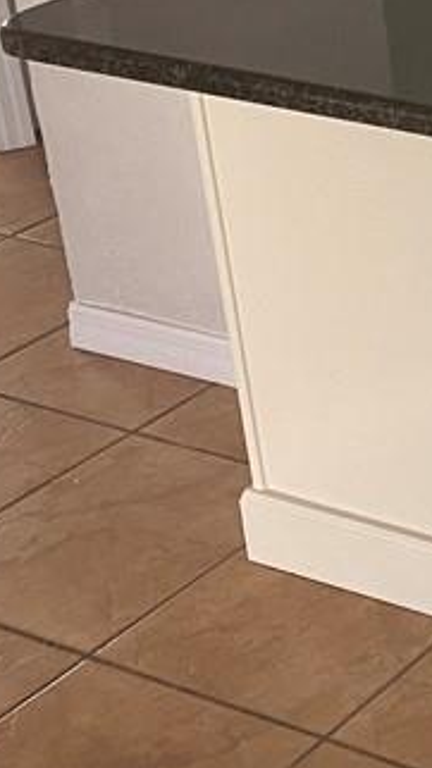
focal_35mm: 90
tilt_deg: -17.3
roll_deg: +0.8
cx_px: 1150
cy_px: -88
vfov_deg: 22.3
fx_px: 1834
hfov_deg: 10.7
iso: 125
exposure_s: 1/89
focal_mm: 4.25
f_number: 1.8
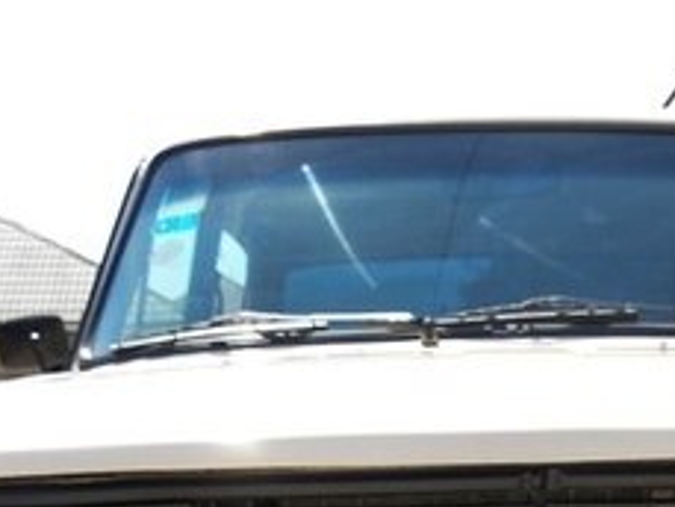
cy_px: 653
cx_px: 534
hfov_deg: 25.6
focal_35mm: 75
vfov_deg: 18.4
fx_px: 1463
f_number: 2.2
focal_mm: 3.81
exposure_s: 1/517
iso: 100
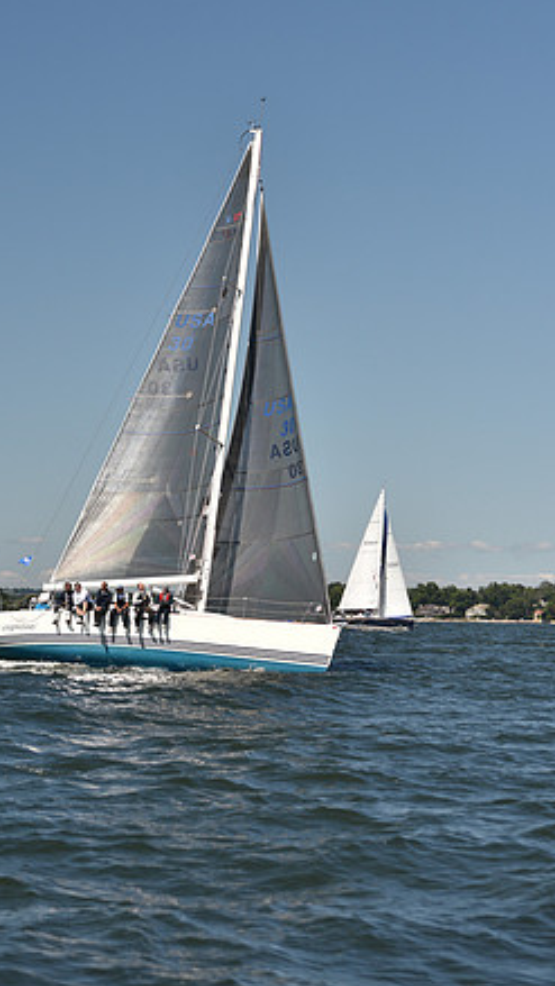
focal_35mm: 97
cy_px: 389
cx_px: 219
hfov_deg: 12.5
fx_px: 2537
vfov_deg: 22.0
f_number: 4
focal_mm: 70
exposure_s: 1/1250
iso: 250
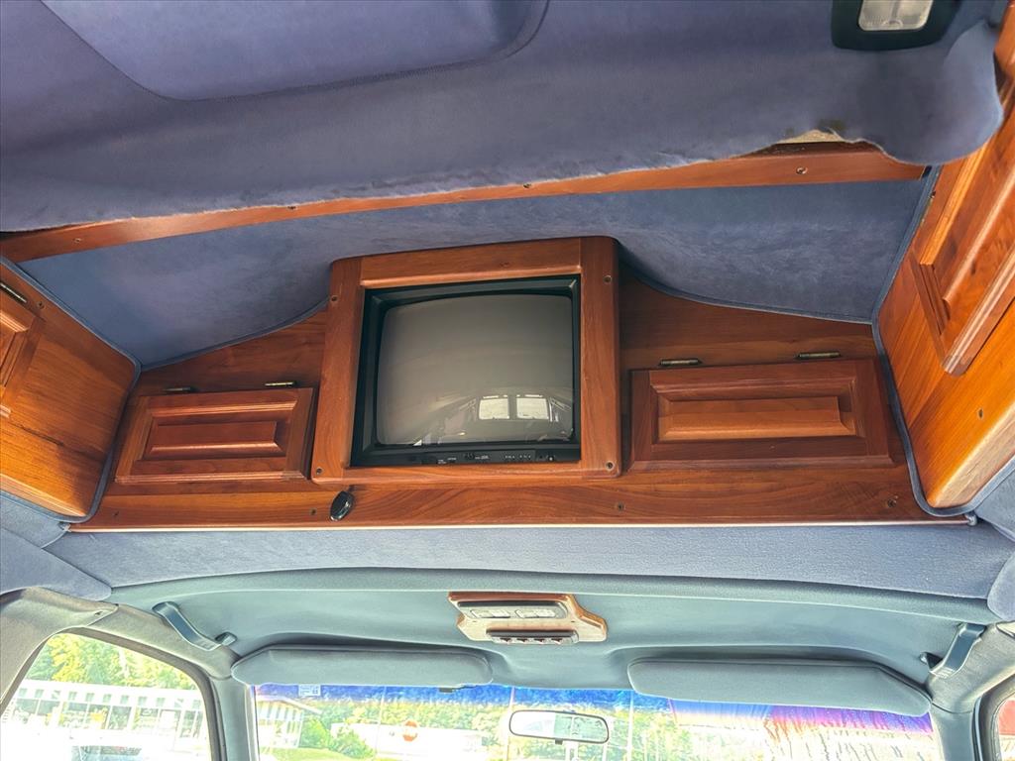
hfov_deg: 67.3
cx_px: 508
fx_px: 762
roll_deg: -3.6
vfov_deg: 53.1
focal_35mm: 26
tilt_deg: +26.9
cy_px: 380
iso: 500
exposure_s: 1/46
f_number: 1.6
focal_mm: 5.96
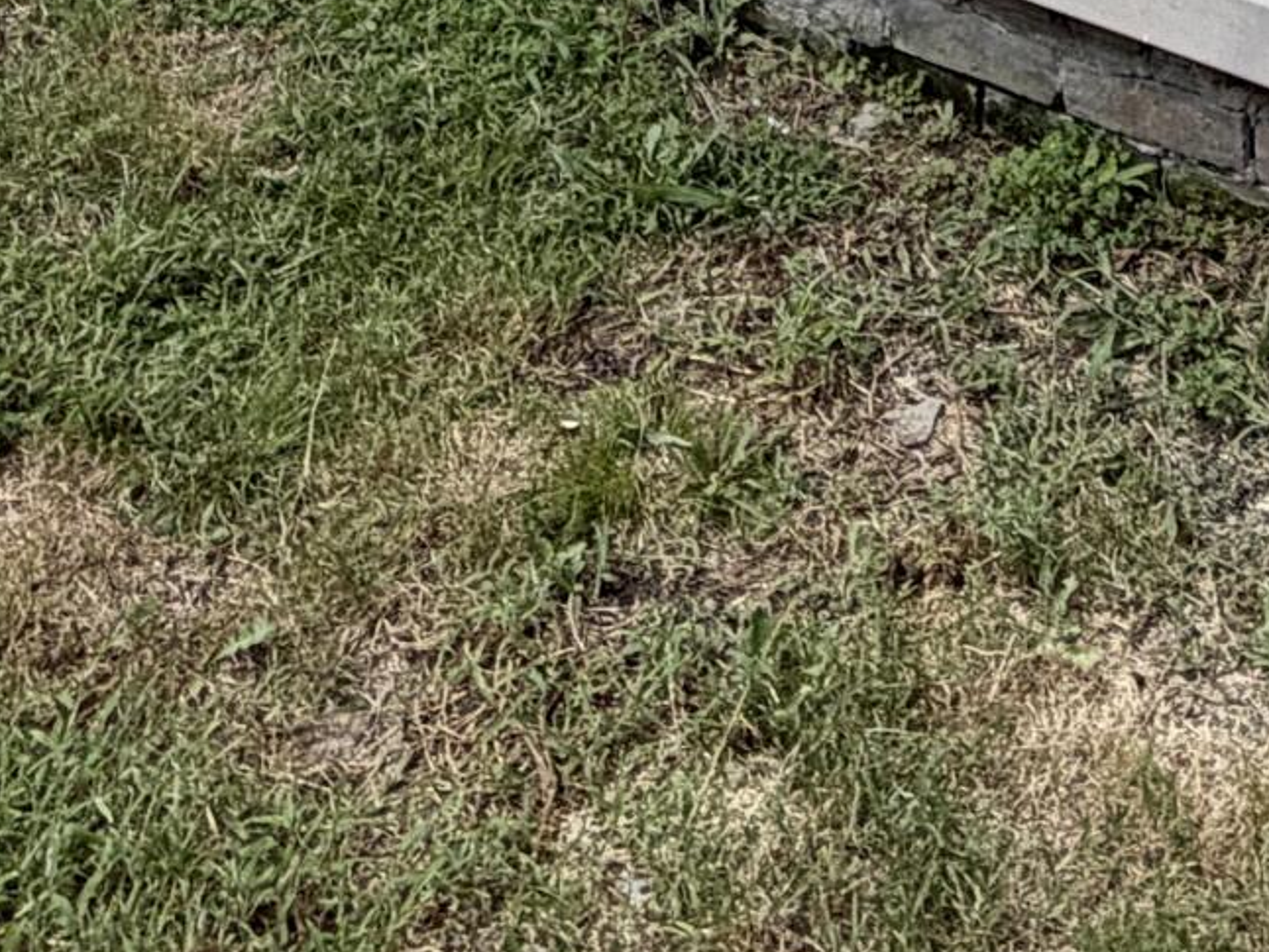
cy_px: -1215
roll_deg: -0.4
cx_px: 1177
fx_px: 2384
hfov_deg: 28.5
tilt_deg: -2.8
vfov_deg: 15.3
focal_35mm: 65
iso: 40
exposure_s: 1/770
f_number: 2.2
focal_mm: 2.22
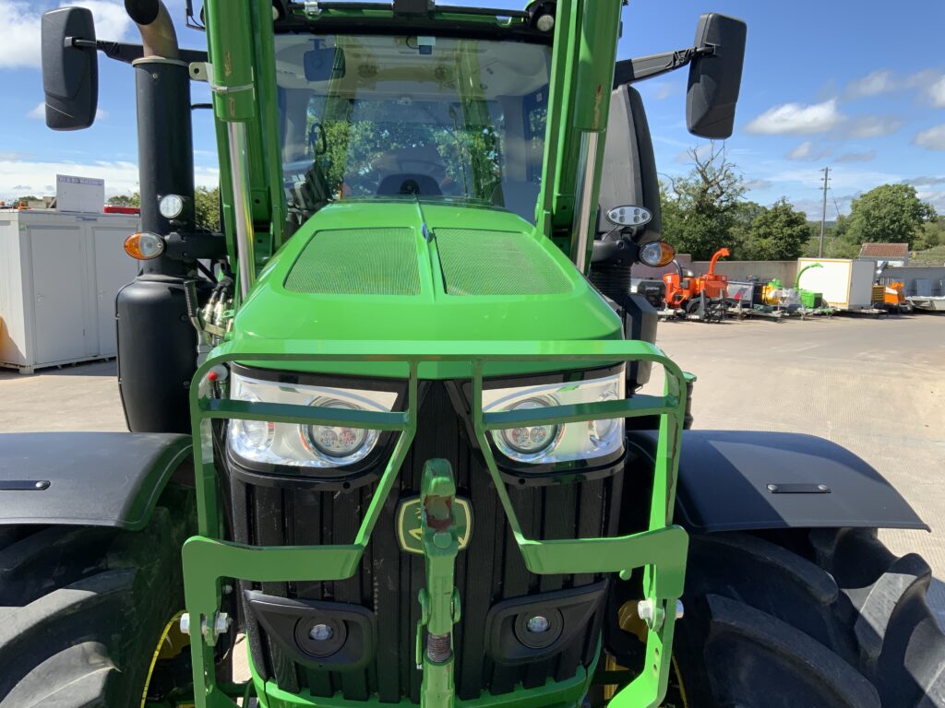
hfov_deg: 61.7
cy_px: 354
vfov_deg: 48.2
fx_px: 792
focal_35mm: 29
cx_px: 472
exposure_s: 1/978
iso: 16
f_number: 1.8
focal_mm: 3
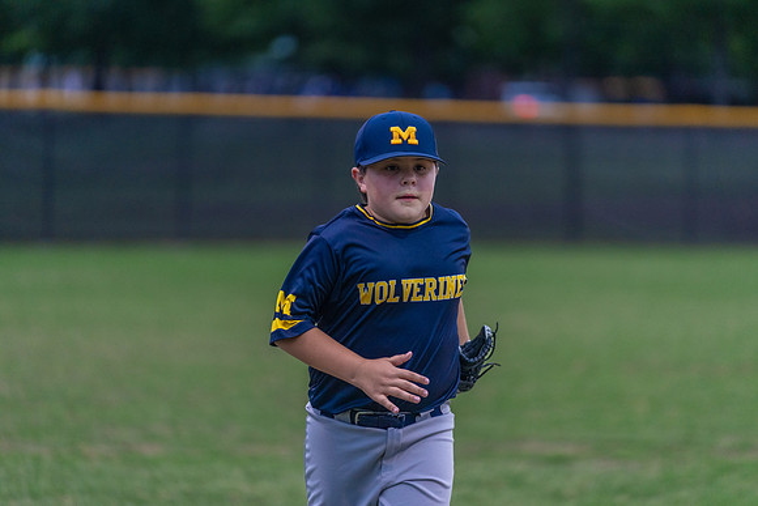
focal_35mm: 189
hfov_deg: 10.9
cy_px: 253
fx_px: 3980
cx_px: 379
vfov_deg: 7.3
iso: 1600
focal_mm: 189
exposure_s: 1/1250
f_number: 2.8
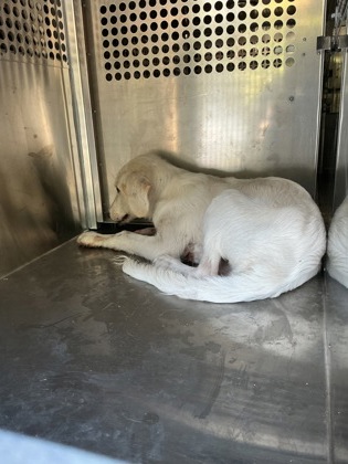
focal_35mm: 29
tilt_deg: -16.9
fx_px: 389
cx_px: 174
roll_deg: +1.6
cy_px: 232
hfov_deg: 48.2
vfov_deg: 61.7
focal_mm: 3
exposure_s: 1/60
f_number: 1.8
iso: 100
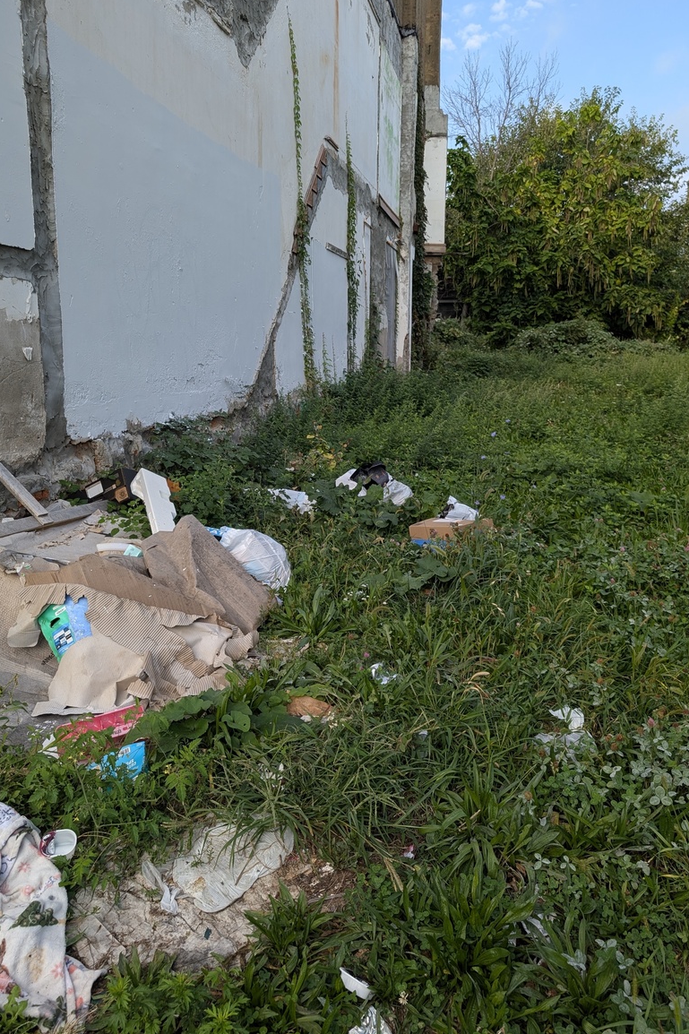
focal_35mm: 26
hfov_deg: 49.5
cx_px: 328
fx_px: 747
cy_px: 497
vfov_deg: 69.4
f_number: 1.68
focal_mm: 6.9
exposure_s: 1/451
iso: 22
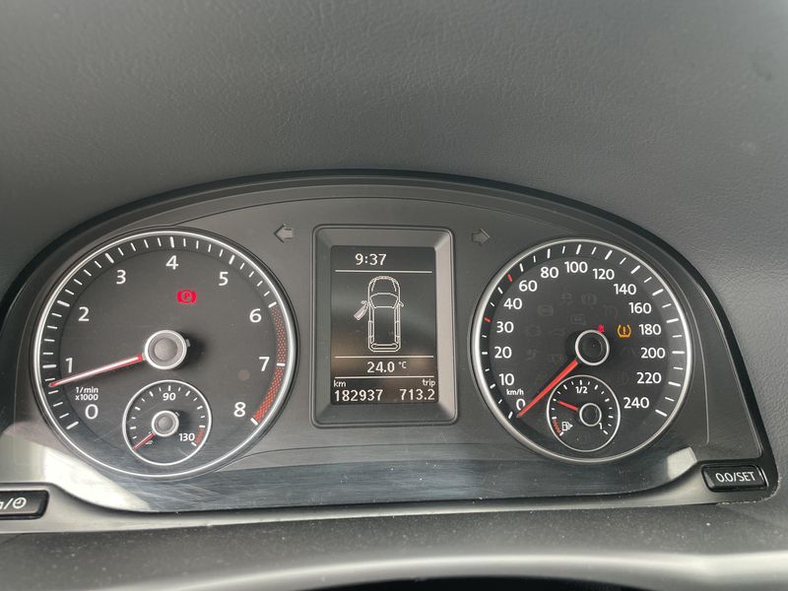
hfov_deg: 67.3
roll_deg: -1.8
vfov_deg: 53.1
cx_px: 394
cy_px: 296
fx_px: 592
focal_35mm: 26
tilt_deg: -21.6
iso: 100
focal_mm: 4.2
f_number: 1.6
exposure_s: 1/121
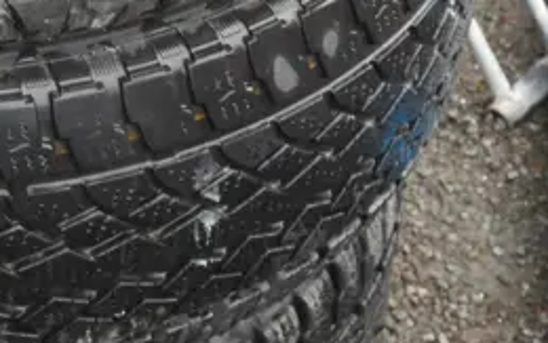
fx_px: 2870
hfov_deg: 10.7
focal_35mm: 192
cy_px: -309
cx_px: -123
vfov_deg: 6.7
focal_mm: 23
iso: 320
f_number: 5.1
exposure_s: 1/60
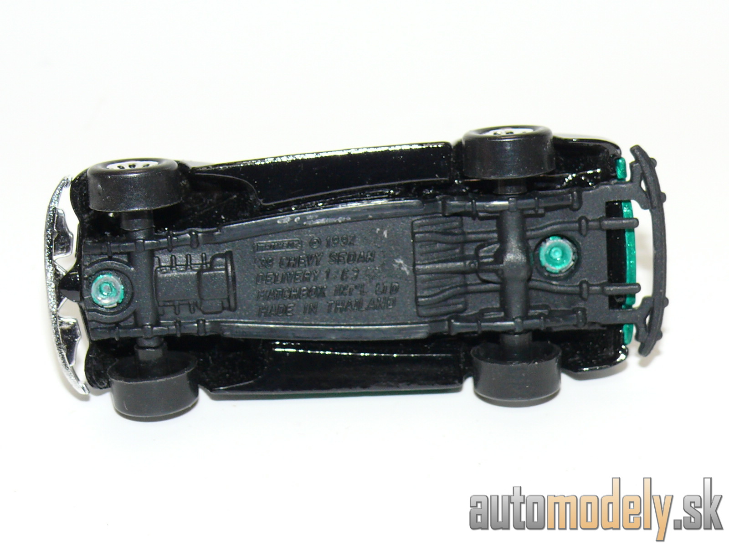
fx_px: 2169
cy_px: 274
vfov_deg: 14.4
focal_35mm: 103
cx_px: 364
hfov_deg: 19.1
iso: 100
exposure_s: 1/30
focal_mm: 13.5
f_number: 4
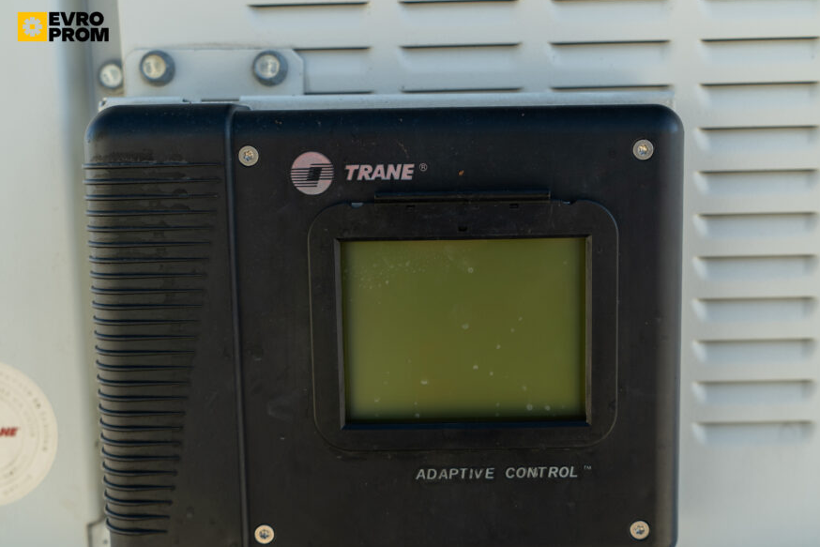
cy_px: 294
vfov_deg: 32.6
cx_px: 457
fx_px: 934
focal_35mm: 41
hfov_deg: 47.3
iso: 100
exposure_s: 1/80
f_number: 4
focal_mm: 35
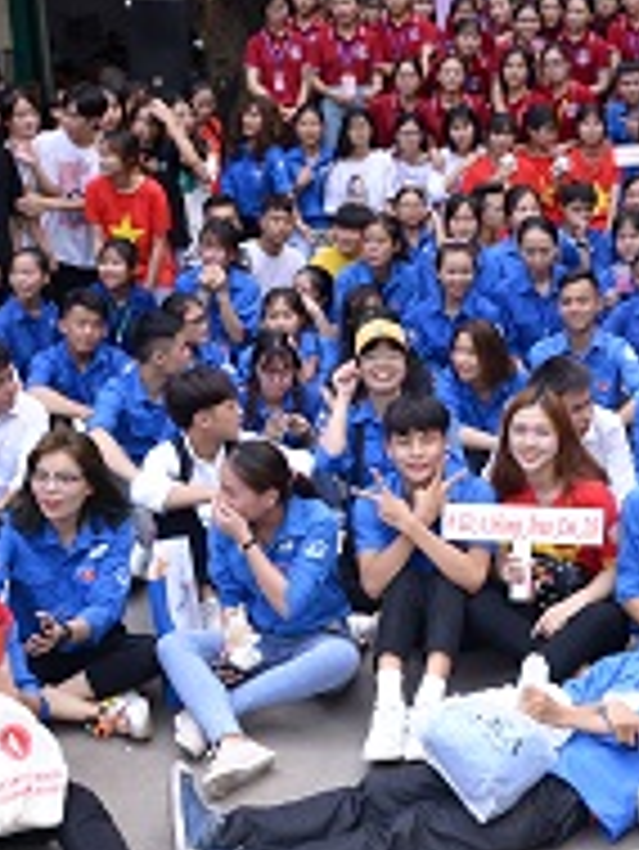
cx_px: 608
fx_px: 1500
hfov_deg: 23.3
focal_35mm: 61
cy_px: 358
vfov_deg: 31.6
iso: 640
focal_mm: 24
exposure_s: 1/250
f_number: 7.1
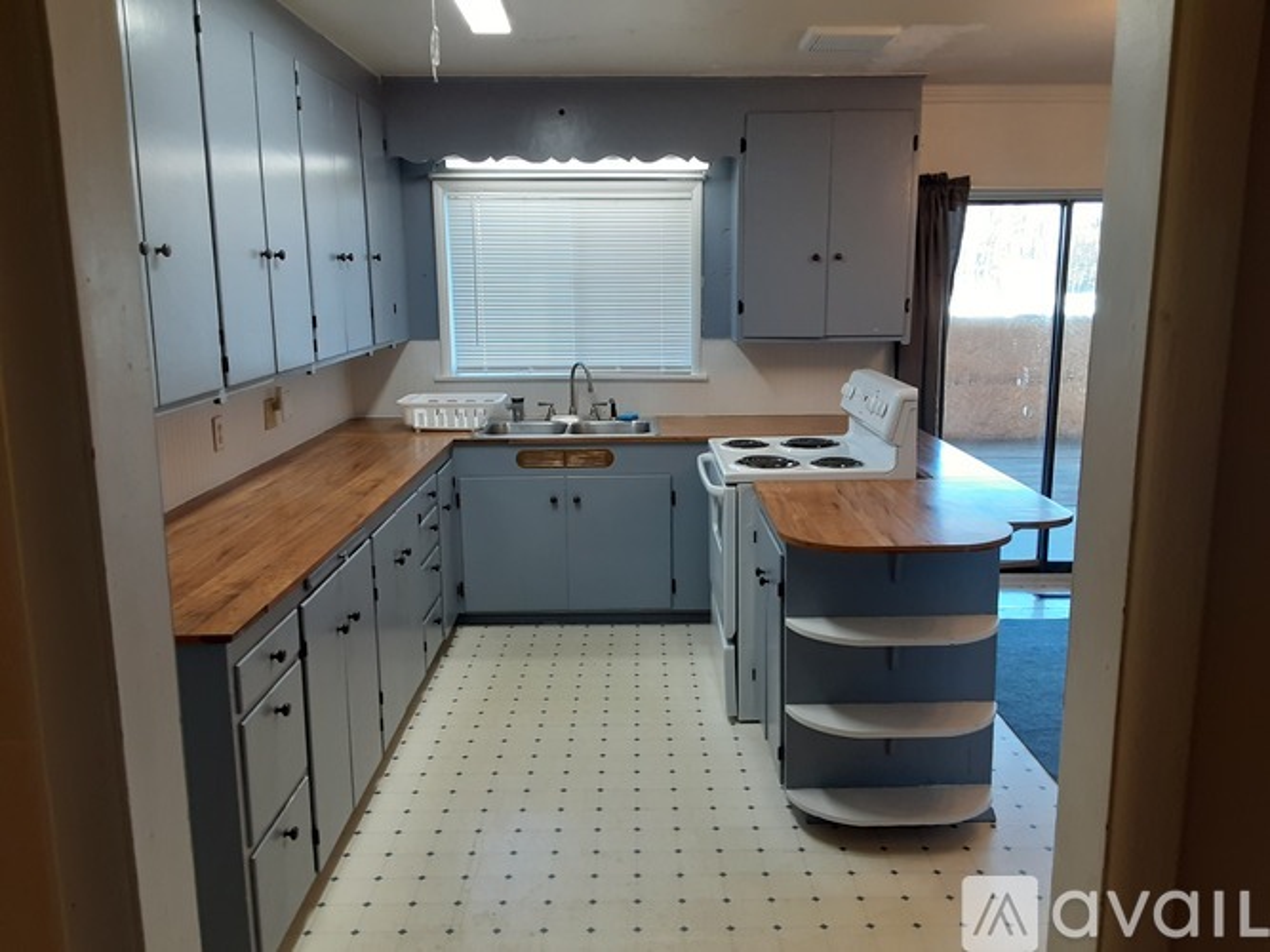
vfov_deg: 51.3
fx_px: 990
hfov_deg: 65.3
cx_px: 635
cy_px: 476
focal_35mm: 27
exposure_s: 1/60
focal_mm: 2.91
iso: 80
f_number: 1.9
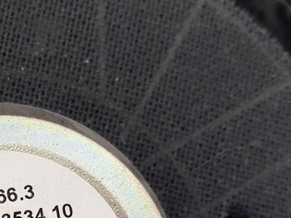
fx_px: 639
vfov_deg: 18.6
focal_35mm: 76
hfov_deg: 24.1
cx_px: -24
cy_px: 247
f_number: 1.7
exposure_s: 1/100
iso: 125
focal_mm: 4.2
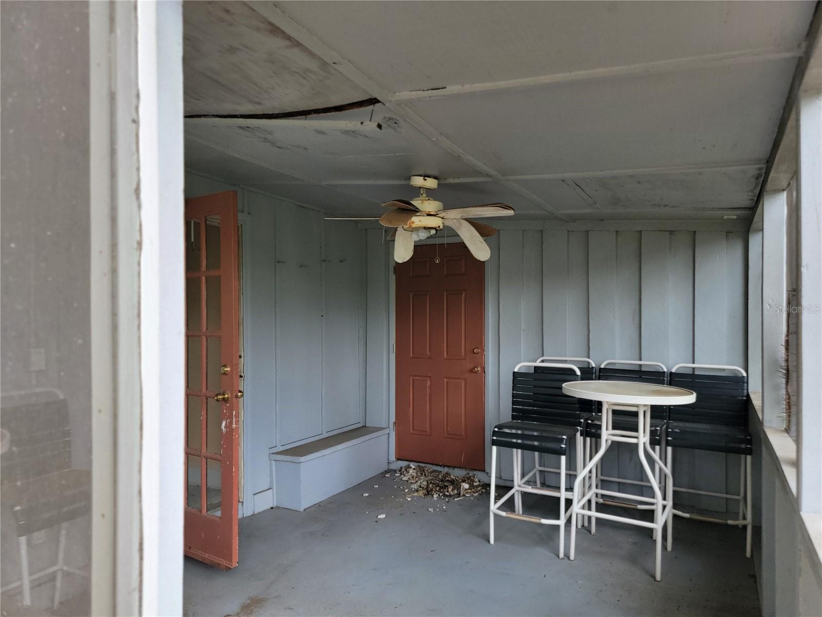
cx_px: 411
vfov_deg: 56.8
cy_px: 308
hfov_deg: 71.6
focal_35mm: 24
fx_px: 570
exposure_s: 1/120
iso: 64
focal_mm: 6.7
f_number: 1.8
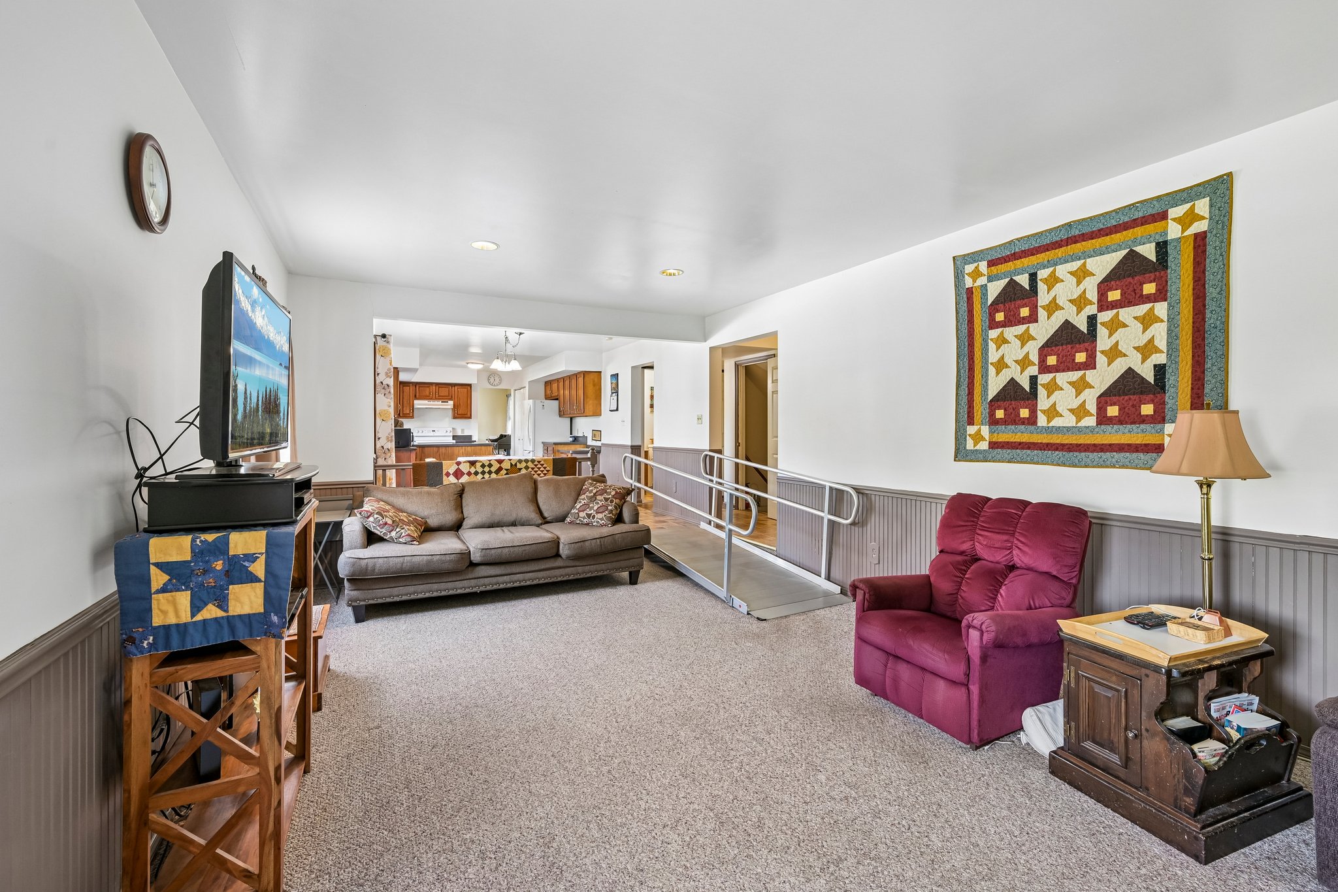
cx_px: 669
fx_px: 557
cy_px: 446
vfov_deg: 77.3
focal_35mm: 15
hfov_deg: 100.4
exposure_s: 1/5
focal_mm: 15
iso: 400
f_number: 8
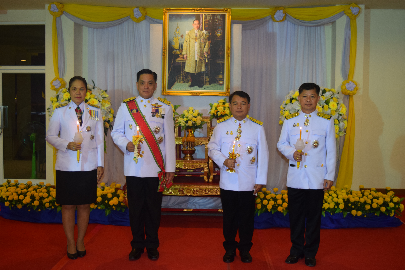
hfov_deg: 47.9
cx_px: 202
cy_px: 135
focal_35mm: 40
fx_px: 456
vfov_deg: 33.0
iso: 800
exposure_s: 1/80
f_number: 4.5
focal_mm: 27
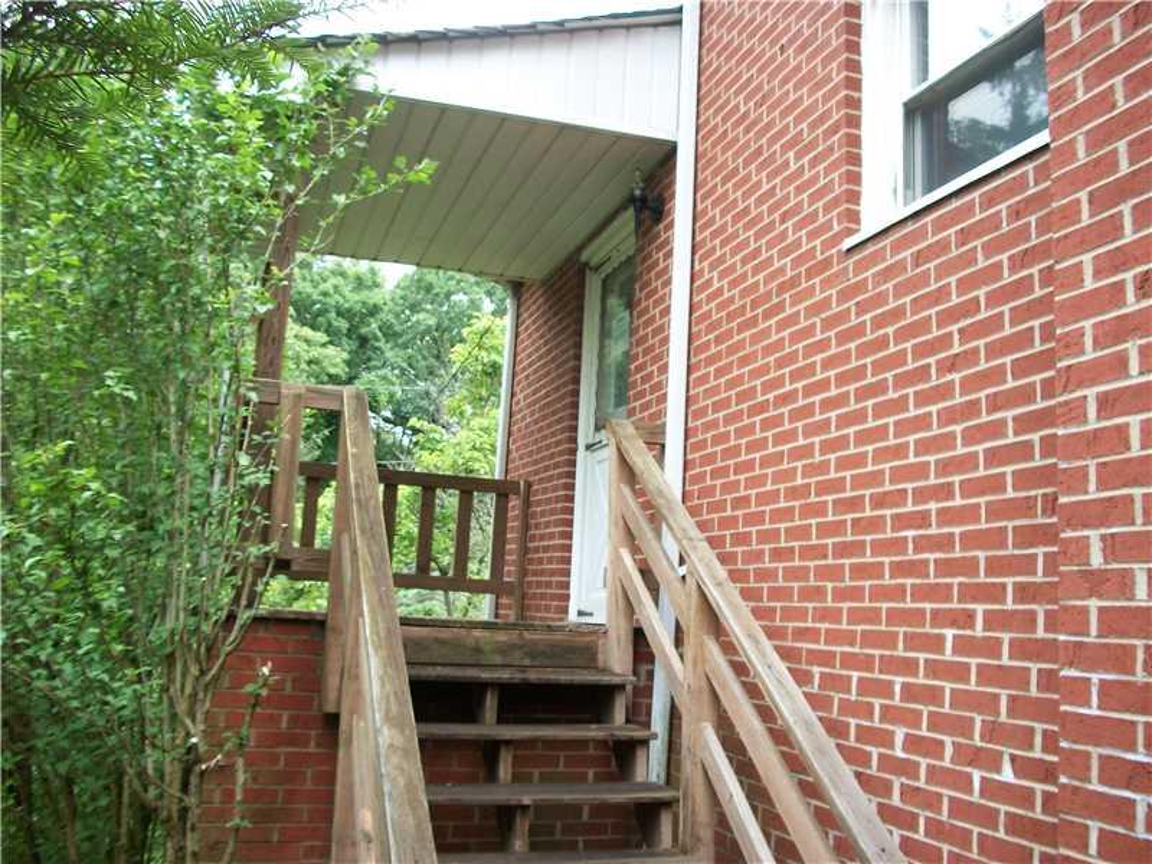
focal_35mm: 32
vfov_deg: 44.2
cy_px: 432
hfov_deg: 56.8
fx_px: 1065
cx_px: 576
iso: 80
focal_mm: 5.7
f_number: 2.9
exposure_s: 1/160
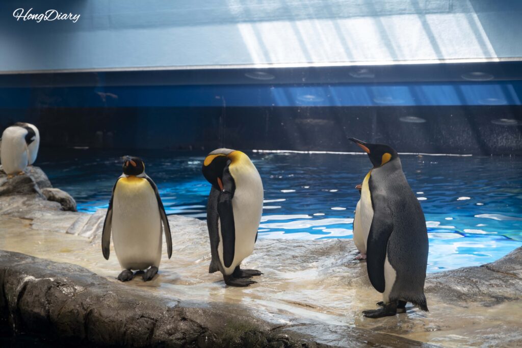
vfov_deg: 22.6
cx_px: 261
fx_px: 870
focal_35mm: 60
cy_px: 174
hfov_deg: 33.4
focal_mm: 60
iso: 400
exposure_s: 1/60
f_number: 5.6
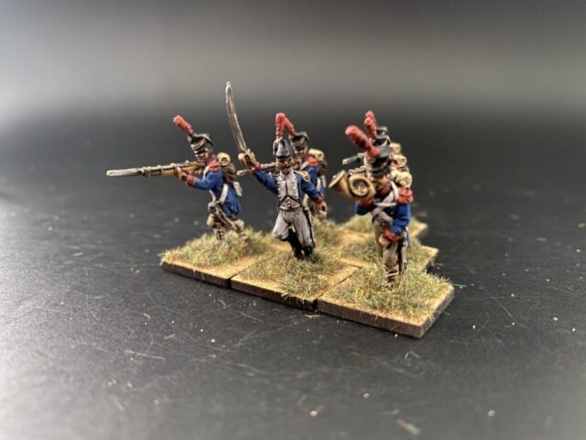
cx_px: 293
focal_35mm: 26
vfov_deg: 53.1
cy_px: 220
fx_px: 440
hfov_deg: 67.3
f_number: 1.8
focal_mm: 4.25
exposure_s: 1/14
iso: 500
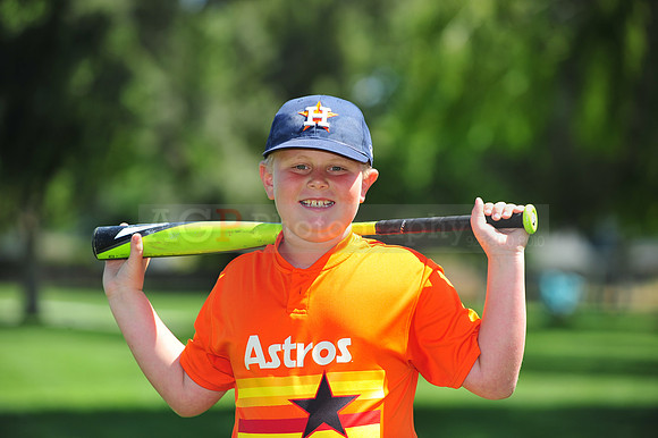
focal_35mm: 175
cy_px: 219
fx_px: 3197
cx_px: 329
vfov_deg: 7.8
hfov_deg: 11.8
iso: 200
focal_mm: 175
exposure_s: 1/1000
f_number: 4.5
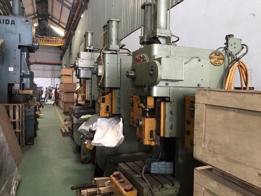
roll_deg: +0.3
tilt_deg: +0.1
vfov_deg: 49.7
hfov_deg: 63.4
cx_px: 130
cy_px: 98
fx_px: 211
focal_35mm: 28
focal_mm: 3.99
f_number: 1.8
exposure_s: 1/6
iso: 80
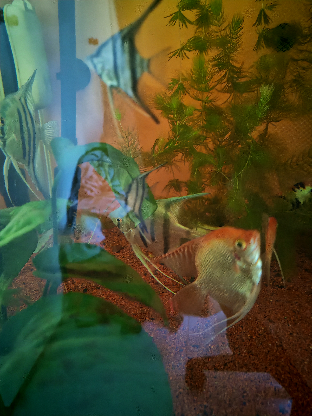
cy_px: 208
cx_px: 156
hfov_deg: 51.4
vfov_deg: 65.3
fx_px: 324
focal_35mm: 27
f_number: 1.9
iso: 3200
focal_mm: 5.52
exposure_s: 1/20
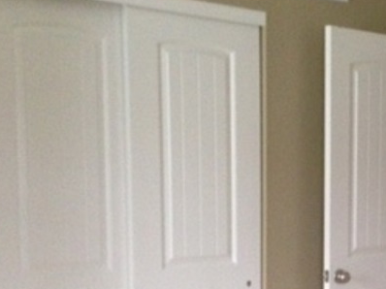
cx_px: 452
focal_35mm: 85
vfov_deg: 17.0
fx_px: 947
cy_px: 273
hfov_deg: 21.5
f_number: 2.4
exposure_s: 1/20
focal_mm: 4.12
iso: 400
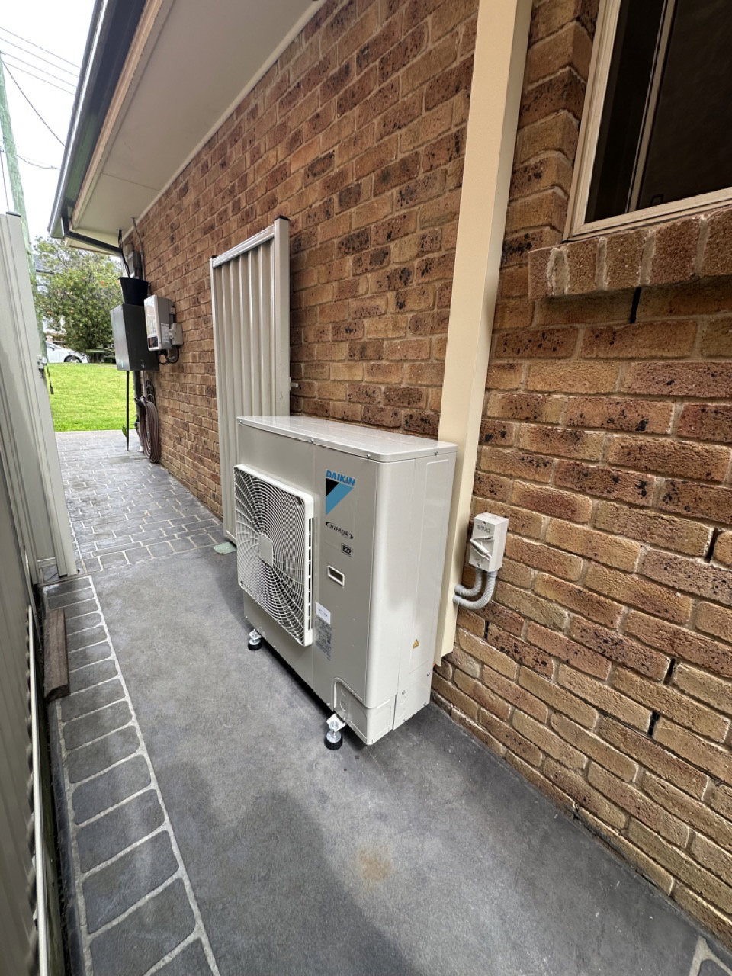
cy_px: 488
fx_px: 395
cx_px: 366
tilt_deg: -15.3
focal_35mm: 14
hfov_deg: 85.7
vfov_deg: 102.1
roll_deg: -2.9
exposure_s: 1/251
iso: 40
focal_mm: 2.22
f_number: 2.2
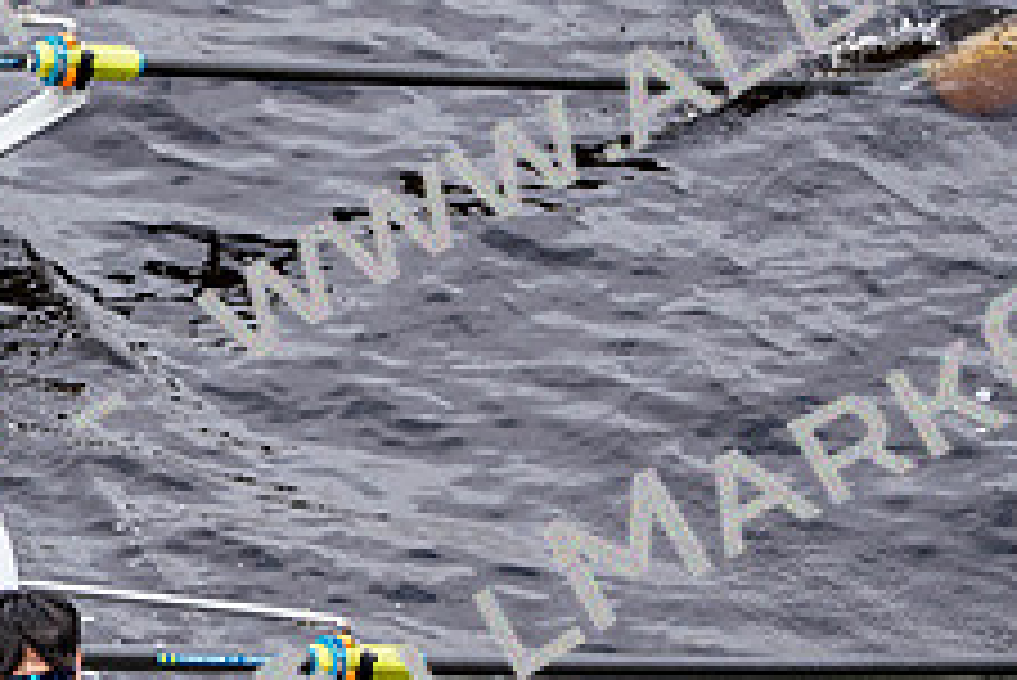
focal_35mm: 513
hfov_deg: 4.0
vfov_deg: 2.7
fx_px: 14501
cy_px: 435
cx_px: -130
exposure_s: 1/2000
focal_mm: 200
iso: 400
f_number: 2.8
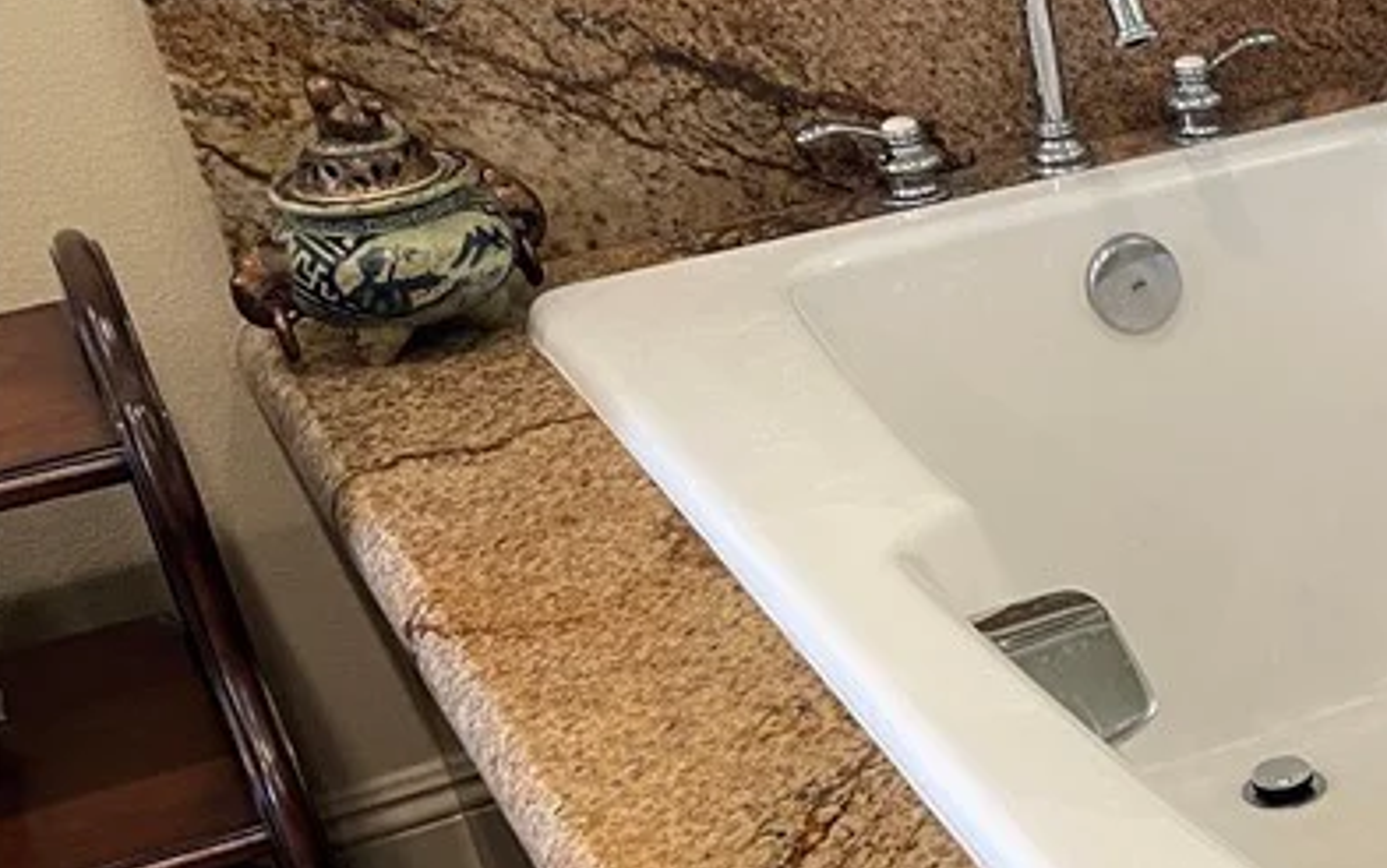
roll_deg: +2.4
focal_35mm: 69
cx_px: 1796
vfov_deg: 18.5
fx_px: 2609
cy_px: 819
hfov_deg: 25.6
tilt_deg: -33.0
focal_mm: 5.1
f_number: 1.6
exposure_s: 1/60
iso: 160
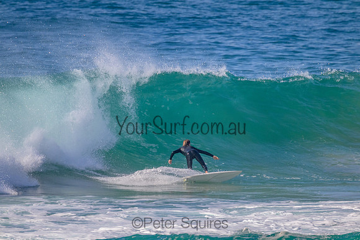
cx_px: 180
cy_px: 120
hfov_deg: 2.6
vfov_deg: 1.7
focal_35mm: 800
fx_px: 8001
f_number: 11
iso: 1800
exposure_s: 1/2000
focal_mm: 800
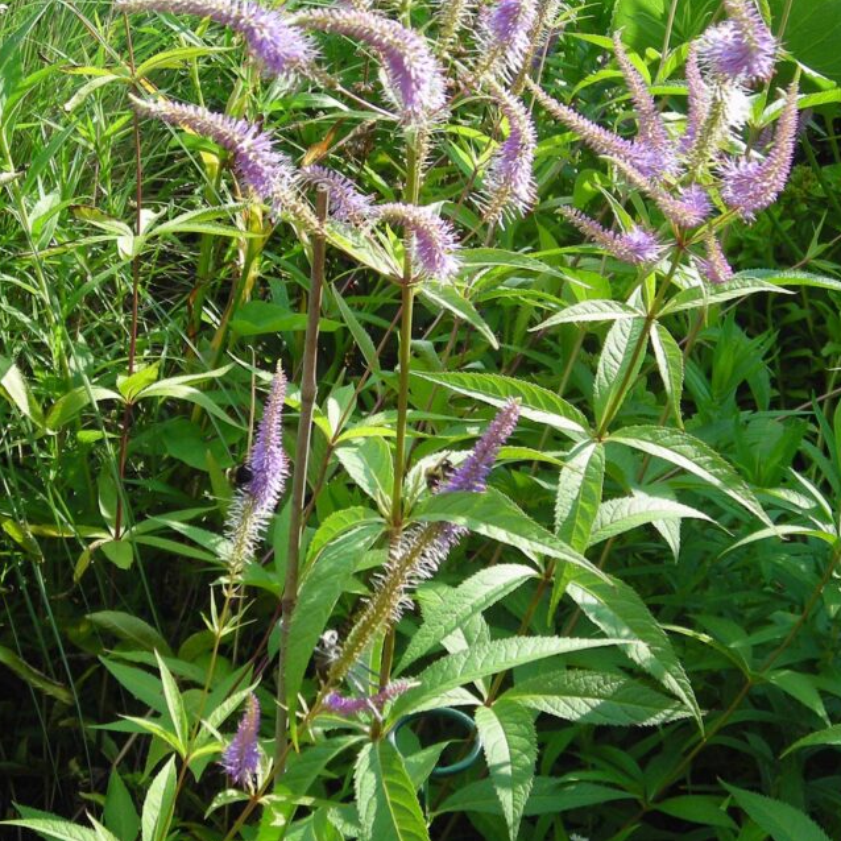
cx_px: 369
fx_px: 2144
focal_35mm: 78
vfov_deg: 22.2
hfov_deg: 22.2
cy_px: 394
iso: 50
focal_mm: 9.1
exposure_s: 1/190
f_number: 3.6
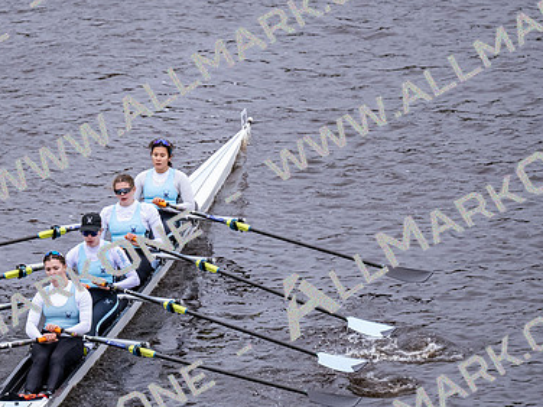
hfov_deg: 4.5
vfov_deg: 3.3
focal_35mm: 445
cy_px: 205
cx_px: 159
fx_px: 6980
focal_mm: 200
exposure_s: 1/2000
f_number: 2.8
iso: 1800
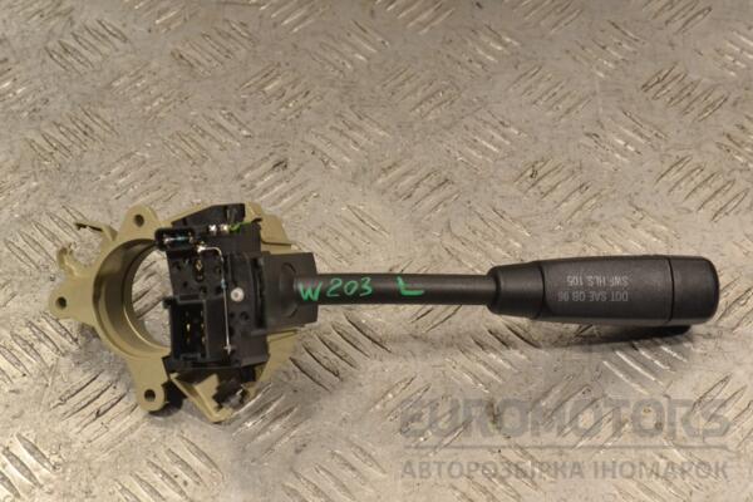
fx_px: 1506
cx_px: 376
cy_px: 251
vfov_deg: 18.9
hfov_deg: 28.1
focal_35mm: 72
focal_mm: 48
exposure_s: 1/400
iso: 3200
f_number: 10
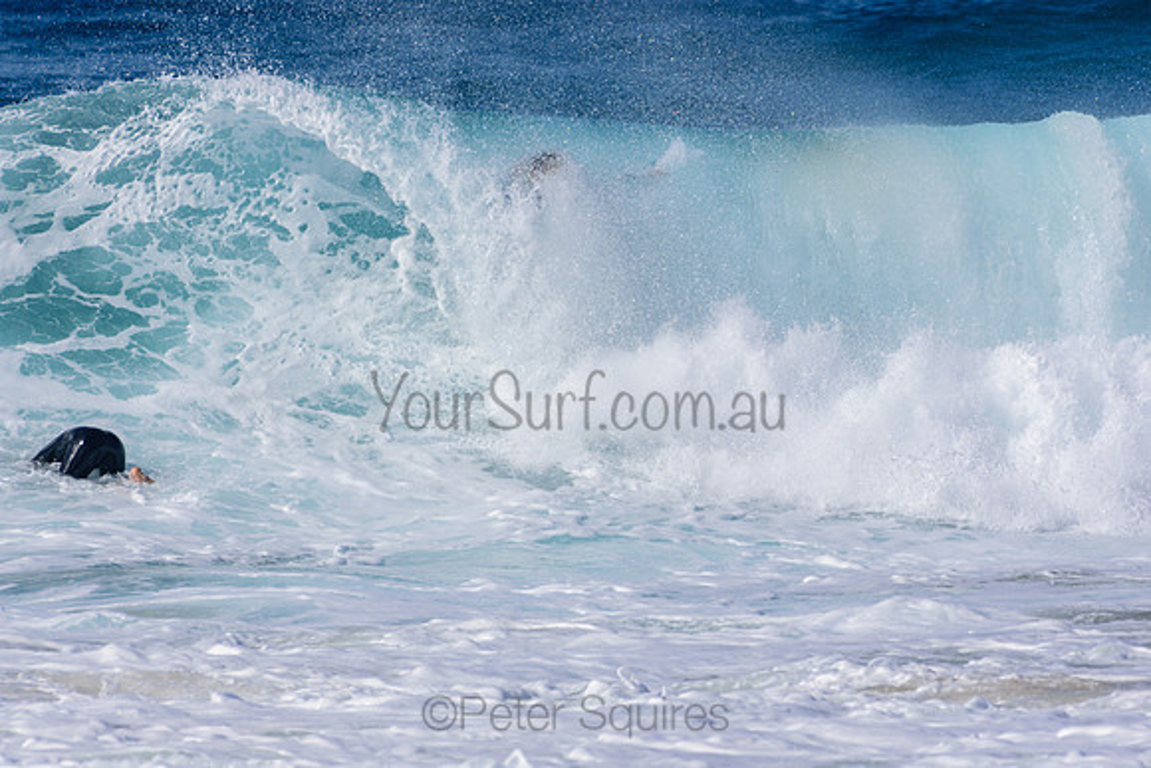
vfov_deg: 1.8
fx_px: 23984
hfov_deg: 2.7
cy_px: 384
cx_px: 576
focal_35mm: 750
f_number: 5.6
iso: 160
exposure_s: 1/2000
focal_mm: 500
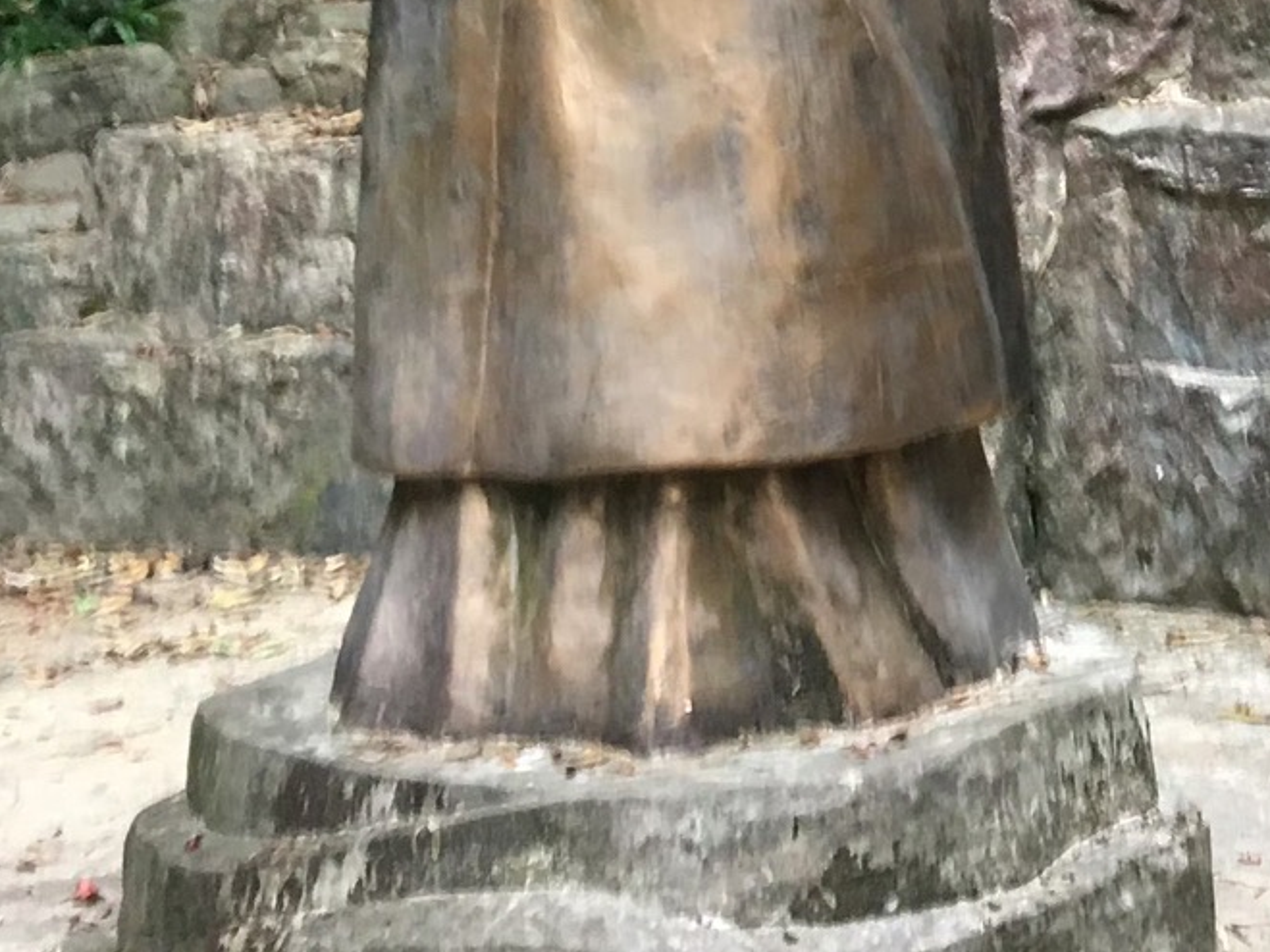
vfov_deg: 15.9
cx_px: 1648
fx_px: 3228
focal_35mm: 88
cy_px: -314
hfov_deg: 20.4
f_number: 2.2
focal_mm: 4.15
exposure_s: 1/33
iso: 40
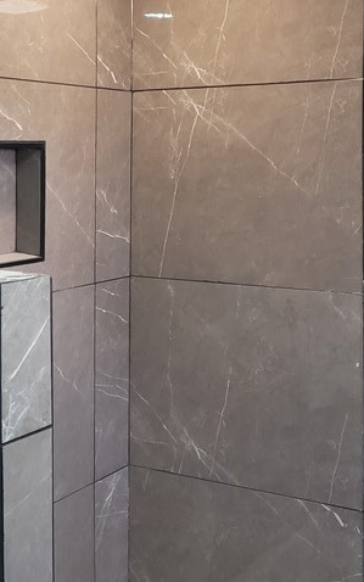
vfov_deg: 34.0
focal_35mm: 59
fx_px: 936
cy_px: 169
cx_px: 129
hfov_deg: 21.9
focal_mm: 4.3
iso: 200
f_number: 1.5
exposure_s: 1/60
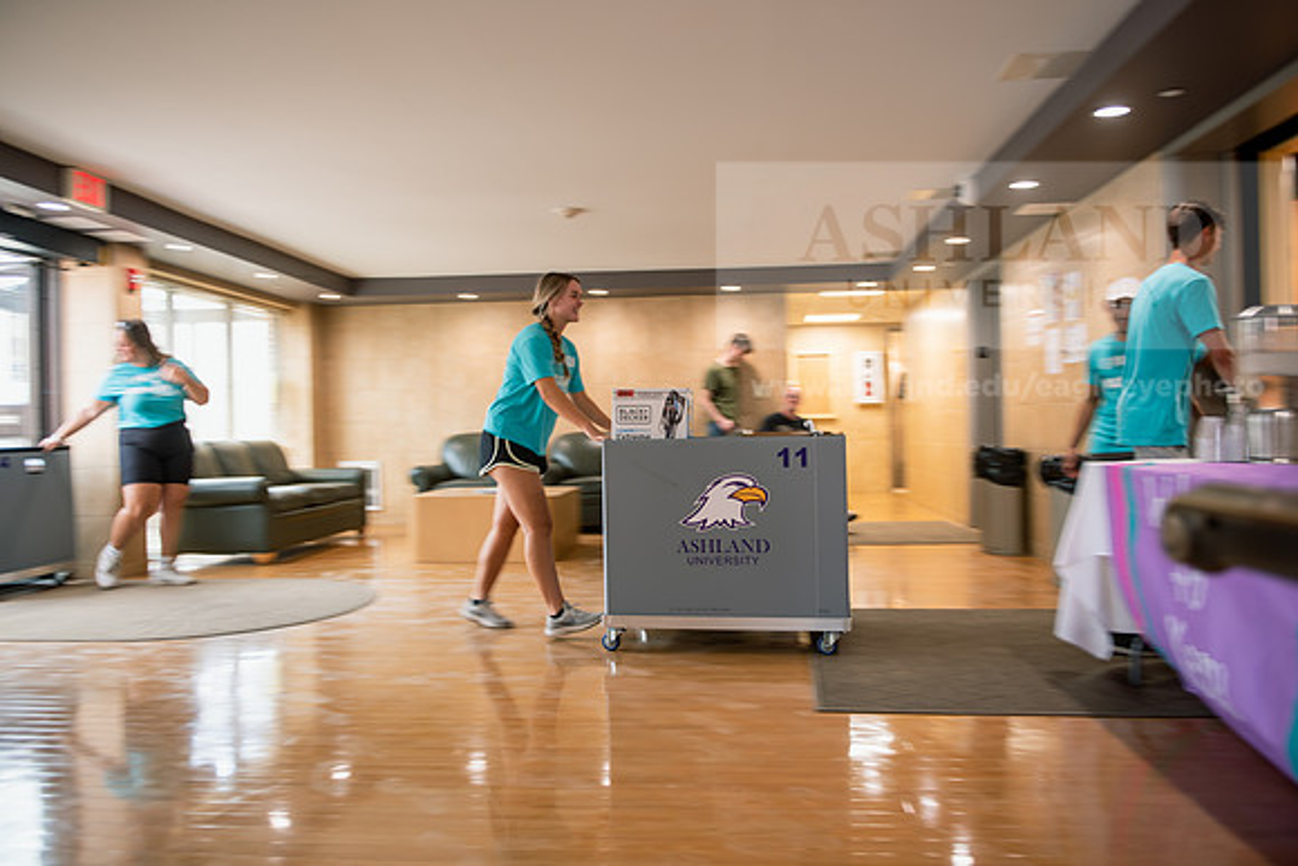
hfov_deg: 67.4
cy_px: 433
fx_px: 974
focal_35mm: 27
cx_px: 649
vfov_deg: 48.0
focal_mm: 27
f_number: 3.2
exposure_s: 1/25
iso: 160
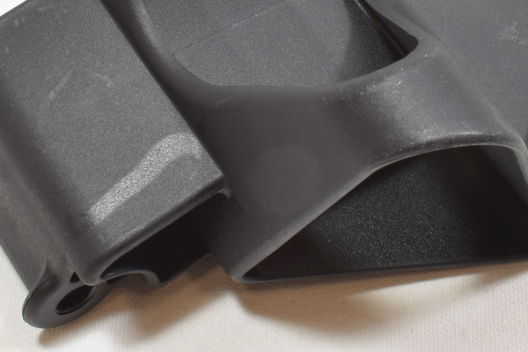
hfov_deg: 19.1
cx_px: 276
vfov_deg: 12.7
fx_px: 1569
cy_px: 7
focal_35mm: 107
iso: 100
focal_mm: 28
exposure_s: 2
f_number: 29
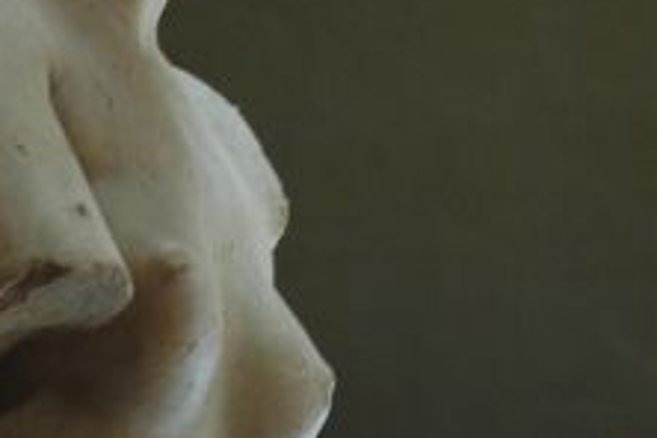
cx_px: 206
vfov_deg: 6.0
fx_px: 4142
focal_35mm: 227
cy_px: -234
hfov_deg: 9.1
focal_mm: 70
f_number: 5.6
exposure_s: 1/25
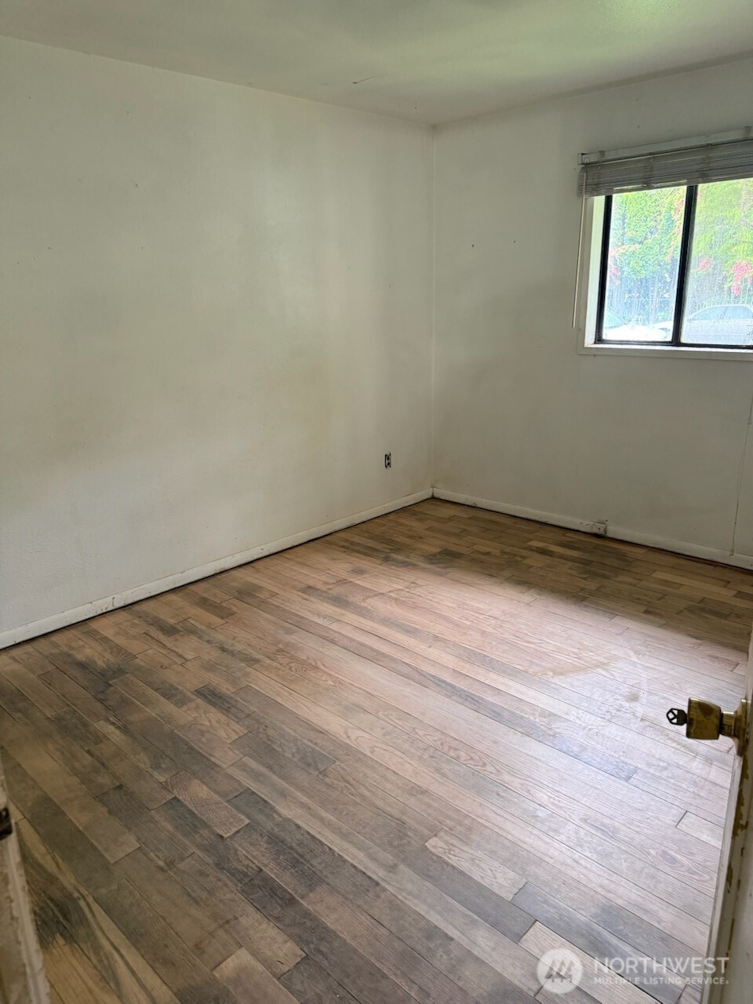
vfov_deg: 71.6
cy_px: 502
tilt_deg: -16.5
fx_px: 696
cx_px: 376
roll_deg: +0.6
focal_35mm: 24
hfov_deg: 56.8
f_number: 1.78
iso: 320
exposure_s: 1/60
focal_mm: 6.76
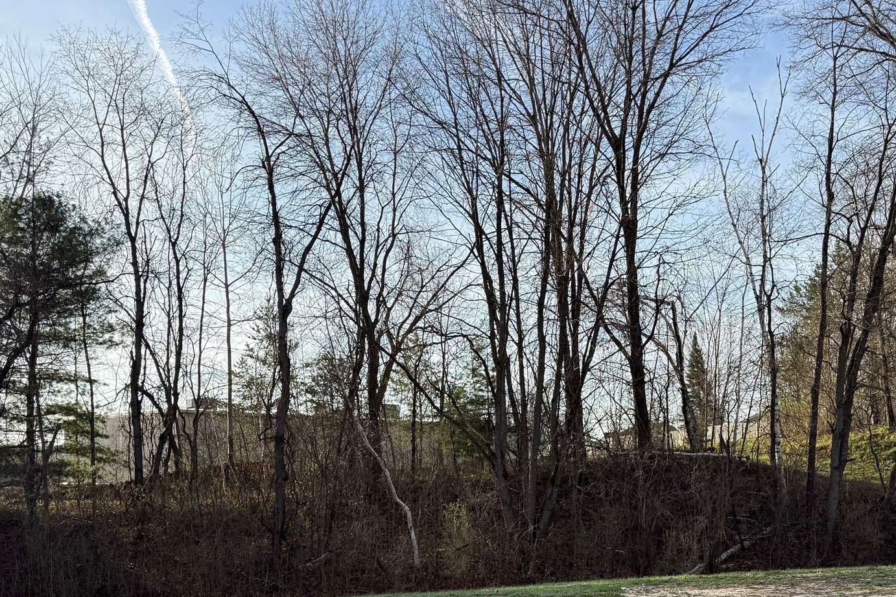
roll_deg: +0.2
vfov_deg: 34.7
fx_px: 921
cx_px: 519
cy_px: 487
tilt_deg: +1.0
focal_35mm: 37
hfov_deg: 51.7
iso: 80
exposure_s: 1/1949
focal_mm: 6.76
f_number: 1.78
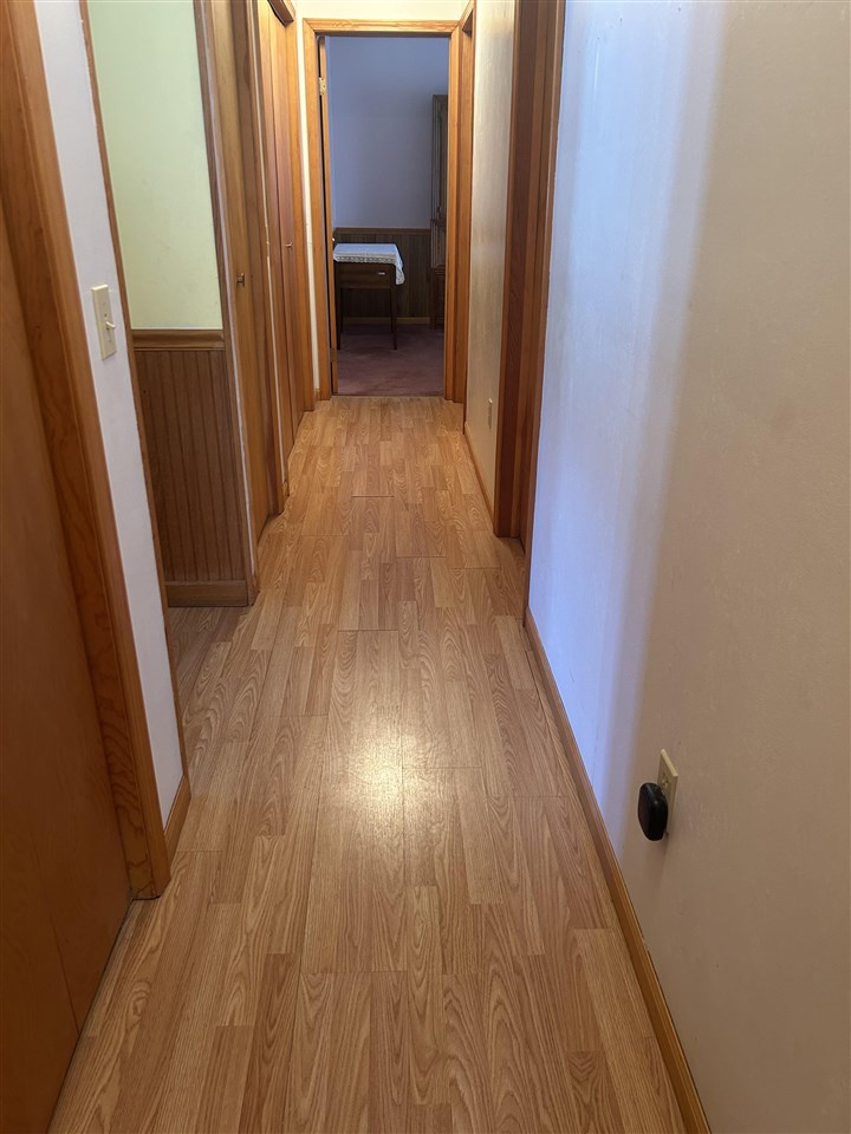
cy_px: 567
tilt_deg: -23.9
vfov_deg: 67.3
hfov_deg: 53.1
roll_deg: -1.0
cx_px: 426
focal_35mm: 26
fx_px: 852
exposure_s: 1/60
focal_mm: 5.7
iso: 160
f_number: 1.5
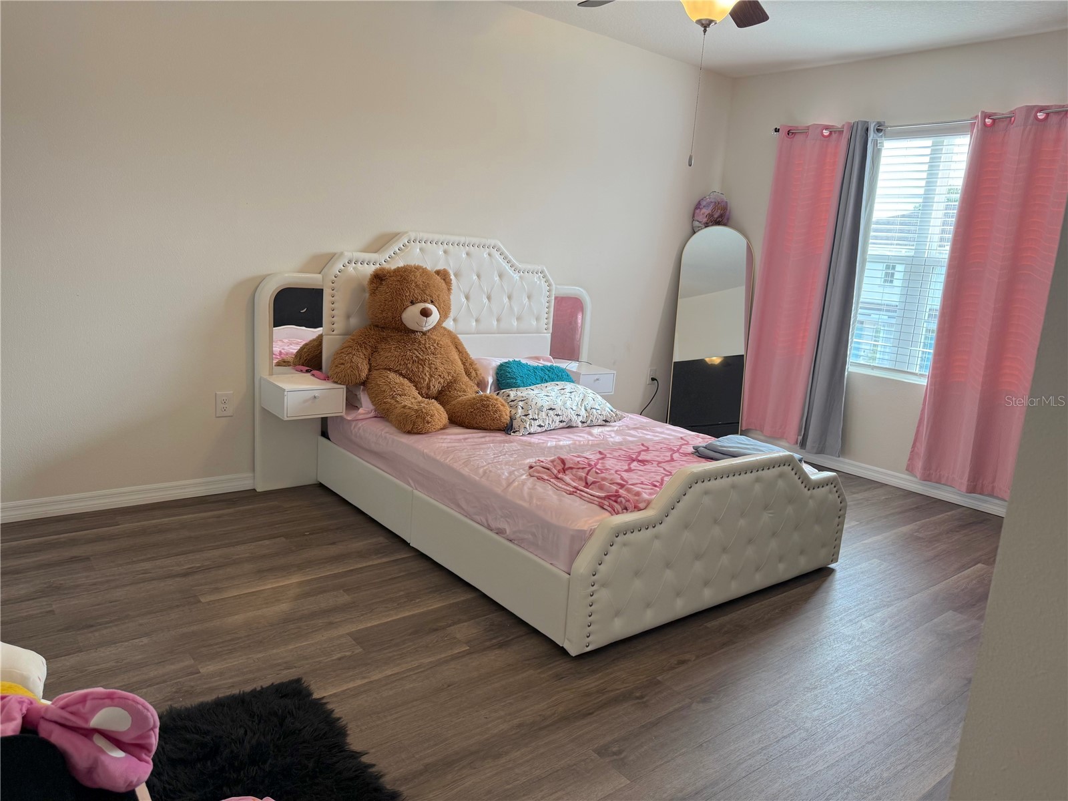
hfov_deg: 71.6
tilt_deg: -10.3
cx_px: 534
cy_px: 400
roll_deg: -3.8
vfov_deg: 56.8
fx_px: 740
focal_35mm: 24
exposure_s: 1/60
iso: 100
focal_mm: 6.76
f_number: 1.78
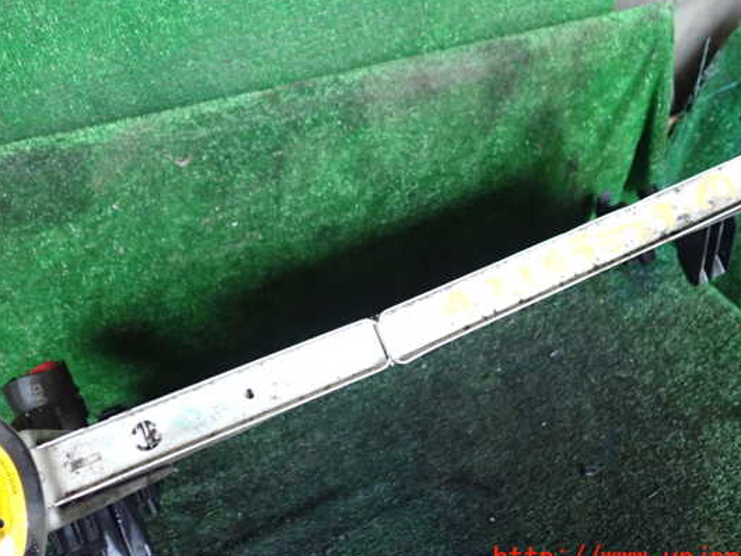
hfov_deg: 53.9
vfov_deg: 41.8
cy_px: 262
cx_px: 389
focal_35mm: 34
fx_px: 728
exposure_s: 1/30
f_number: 2.3
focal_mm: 5.4
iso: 800
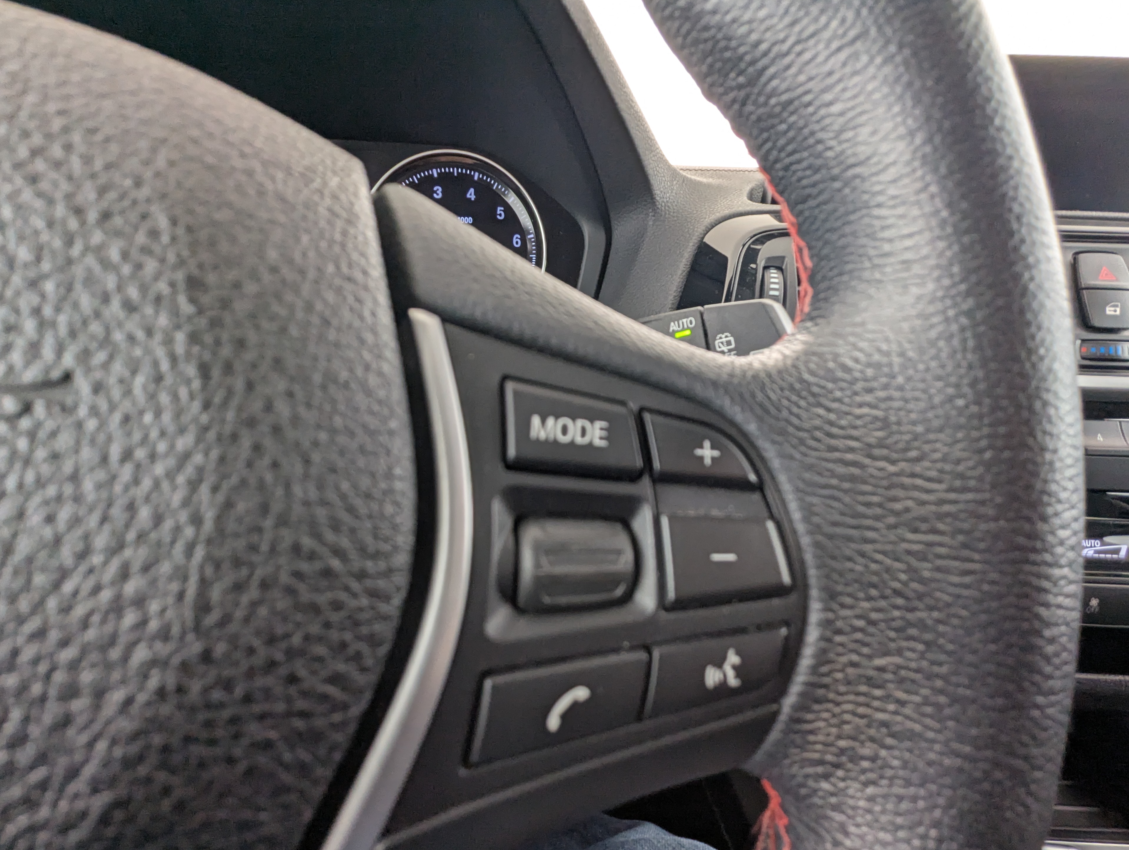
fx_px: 555
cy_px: 447
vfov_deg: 74.8
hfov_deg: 90.9
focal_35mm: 17
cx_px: 572
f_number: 2.2
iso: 165
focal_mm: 2.35
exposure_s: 1/39.9
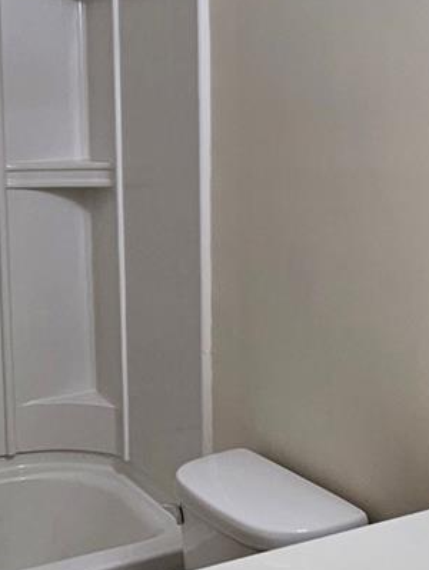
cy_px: 236
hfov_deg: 29.1
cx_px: 199
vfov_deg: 38.0
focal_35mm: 50
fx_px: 825
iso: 125
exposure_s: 1/60
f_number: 2.2
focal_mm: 2.2
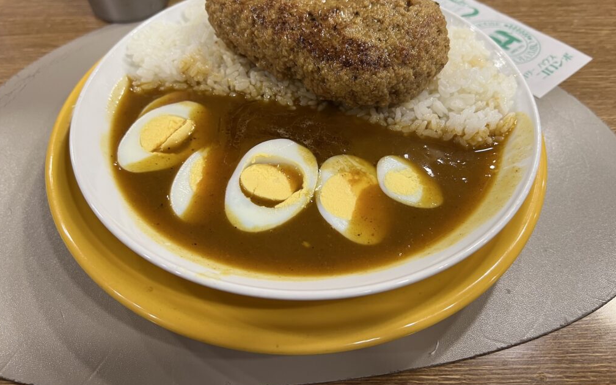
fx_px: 470
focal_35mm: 28
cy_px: 156
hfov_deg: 66.5
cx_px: 307
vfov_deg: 44.3
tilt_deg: -48.7
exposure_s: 1/50
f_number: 1.5
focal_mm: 5.7
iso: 80
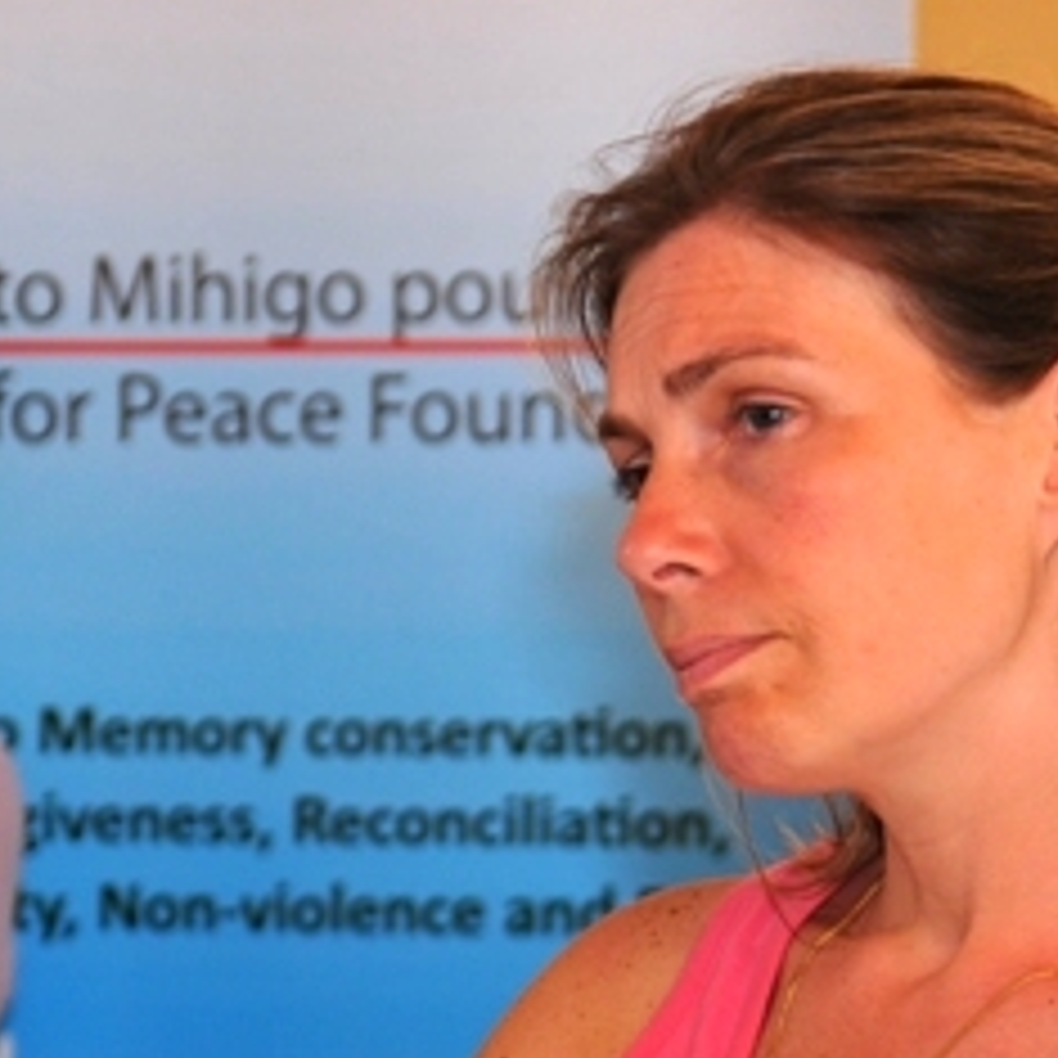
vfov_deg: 5.5
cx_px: 320
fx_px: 10996
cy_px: 581
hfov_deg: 5.5
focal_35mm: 318
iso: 400
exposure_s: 1/100
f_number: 5.6
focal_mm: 105
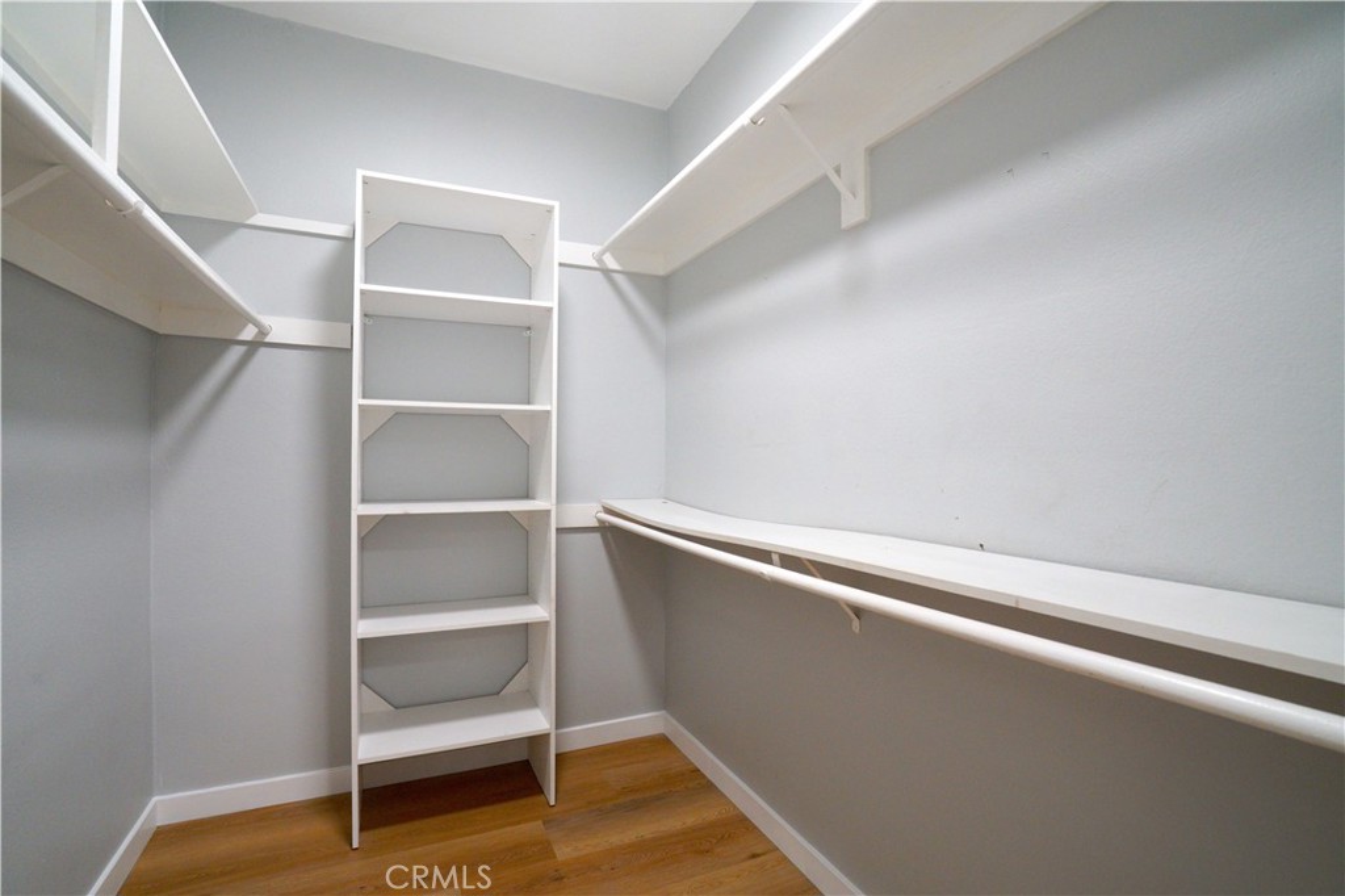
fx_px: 598
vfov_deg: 73.7
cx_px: 672
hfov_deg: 96.8
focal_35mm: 16
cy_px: 448
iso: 3200
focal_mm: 16
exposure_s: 1/60
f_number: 7.1
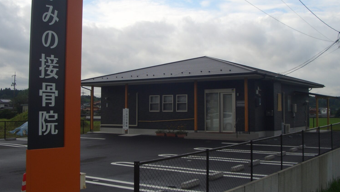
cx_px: 171
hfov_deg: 45.5
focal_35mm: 45
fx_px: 406
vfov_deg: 26.5
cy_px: 82
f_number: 4.6
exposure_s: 1/250
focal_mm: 6.8
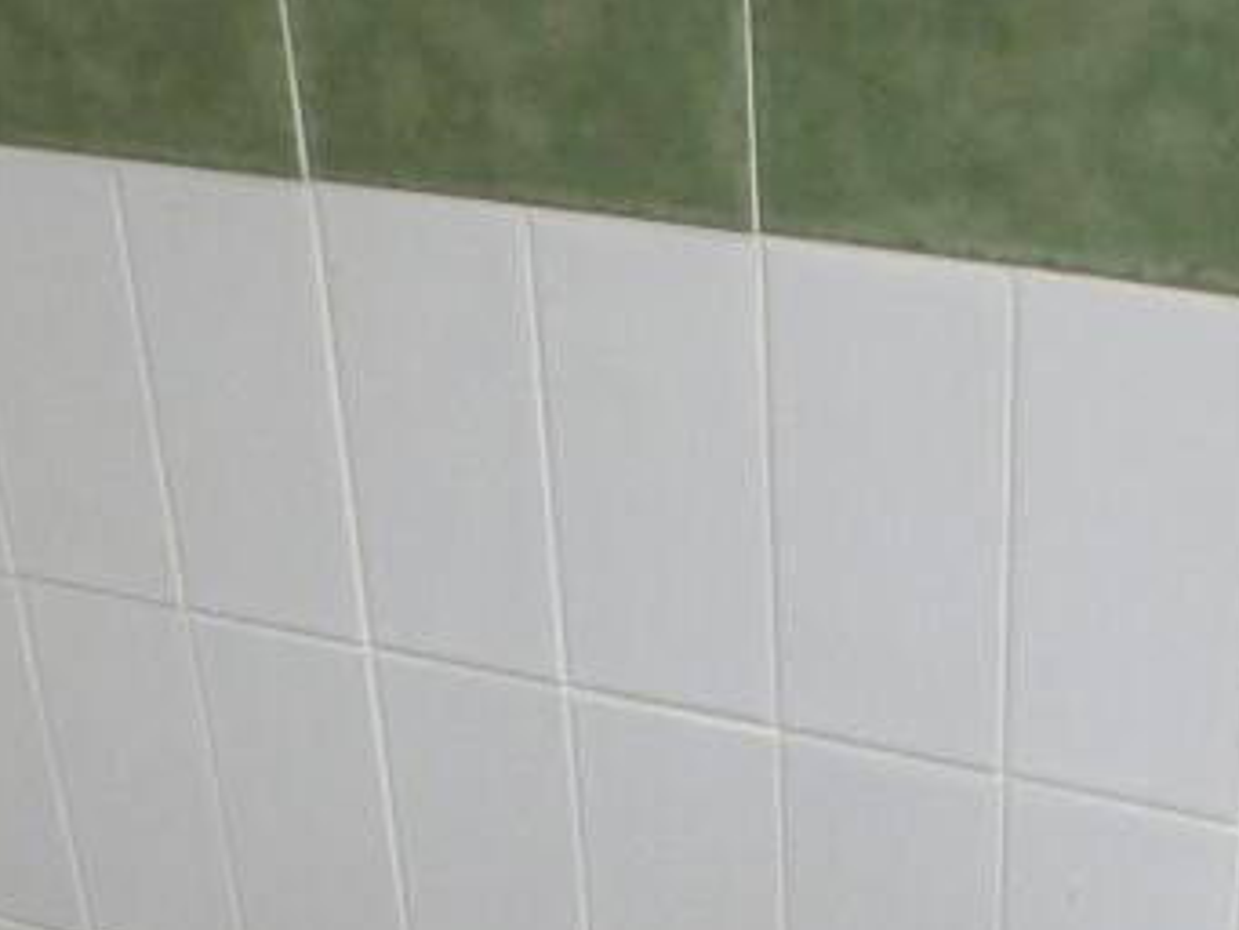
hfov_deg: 27.0
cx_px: 741
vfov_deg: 18.5
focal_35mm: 72
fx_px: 2578
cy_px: 1330
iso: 500
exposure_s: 1/60
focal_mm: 4.3
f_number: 3.3
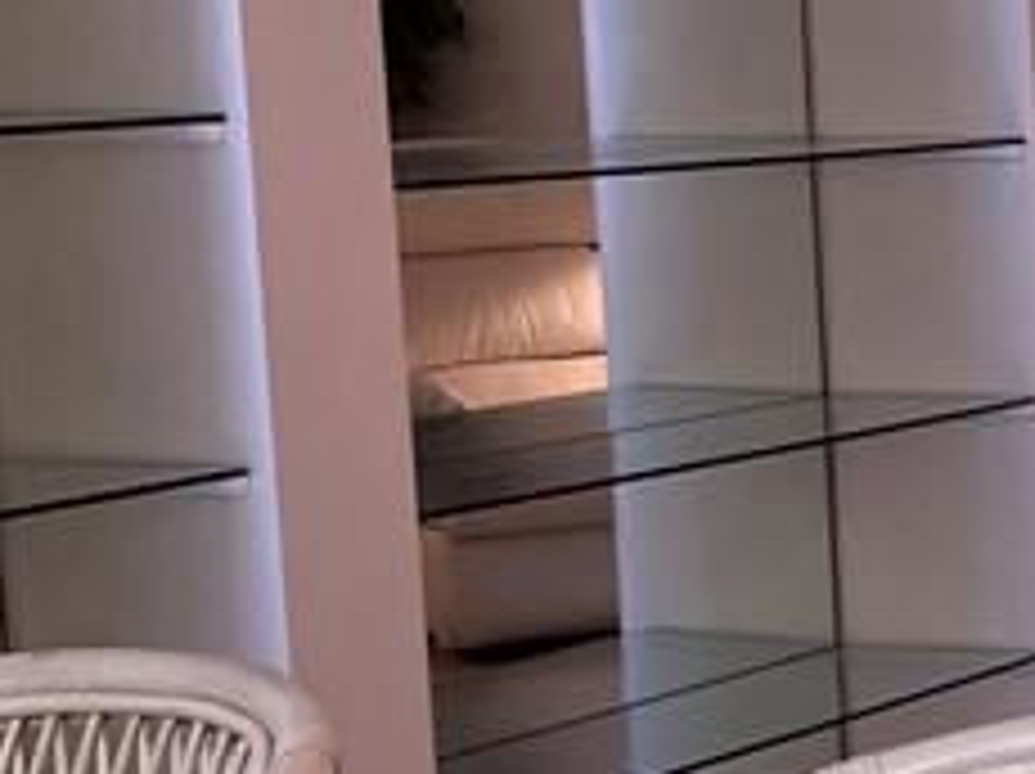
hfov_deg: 14.1
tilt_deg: -6.6
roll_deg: +0.5
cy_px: 432
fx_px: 3465
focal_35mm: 116
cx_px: 2120
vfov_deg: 12.7
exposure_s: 1/120
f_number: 1.8
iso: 100
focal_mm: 4.25
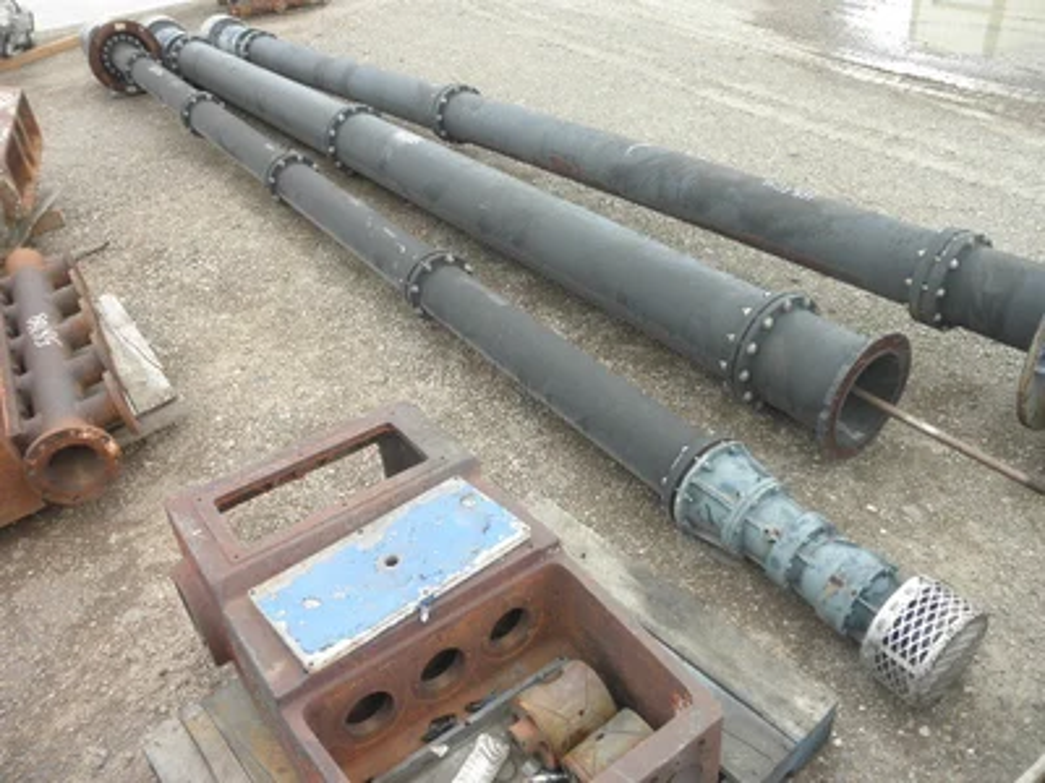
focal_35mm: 28
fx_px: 845
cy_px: 392
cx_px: 522
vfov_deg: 49.7
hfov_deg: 63.4
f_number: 3
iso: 64
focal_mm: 5
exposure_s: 1/160
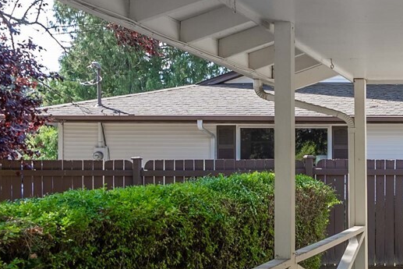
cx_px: 449
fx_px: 661
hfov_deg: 30.2
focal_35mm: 59
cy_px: 188
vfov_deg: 22.9
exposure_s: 1/30
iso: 100
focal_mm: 18
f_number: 7.1
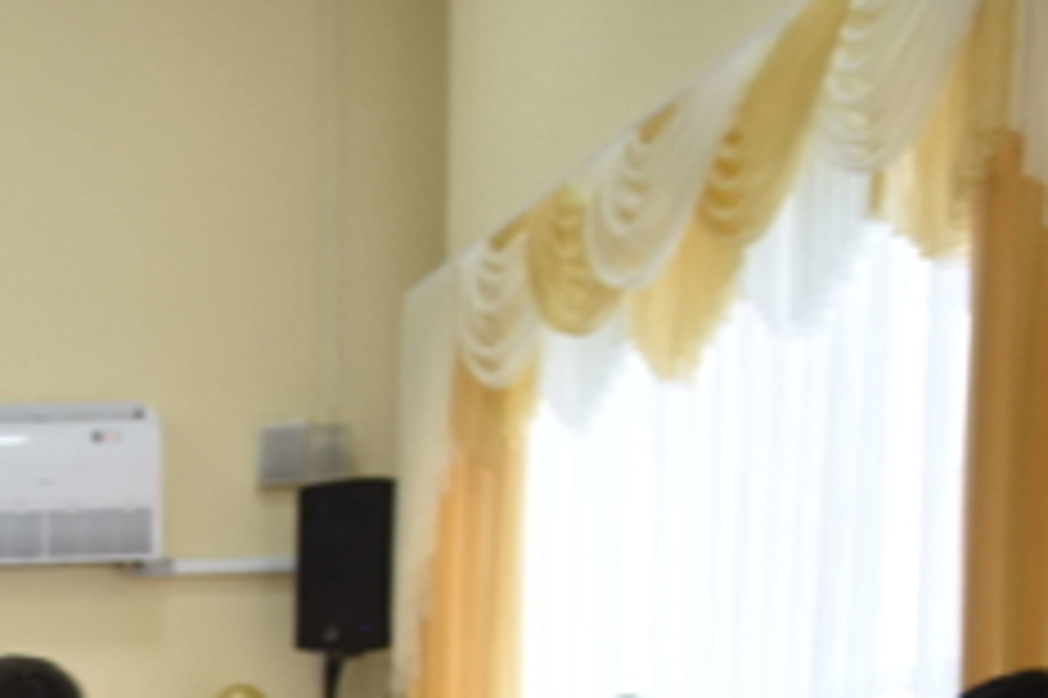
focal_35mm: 87
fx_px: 2531
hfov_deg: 19.9
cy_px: 1108
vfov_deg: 14.4
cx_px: -571
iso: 640
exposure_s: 1/100
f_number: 4
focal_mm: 18
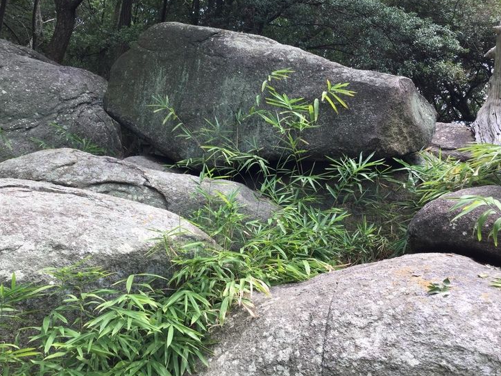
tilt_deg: -6.1
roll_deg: -0.9
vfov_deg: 40.6
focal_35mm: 35
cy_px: 171
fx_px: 506
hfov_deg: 52.6
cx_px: 260
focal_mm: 3.3
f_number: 2.4
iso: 25
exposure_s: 1/186
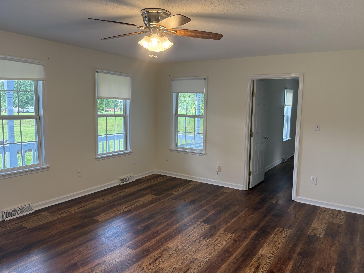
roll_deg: -1.3
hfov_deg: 67.3
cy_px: 133
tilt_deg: -5.2
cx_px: 190
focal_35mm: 26
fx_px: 273
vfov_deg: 53.1
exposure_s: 1/120
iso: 200
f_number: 1.78
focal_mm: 6.76
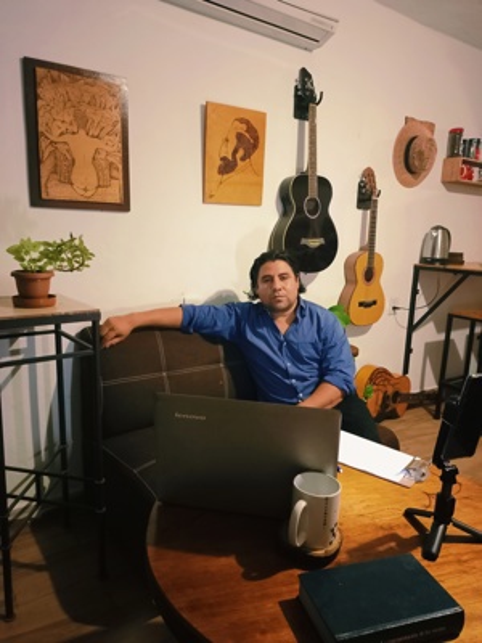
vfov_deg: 69.4
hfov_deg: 54.9
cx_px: 241
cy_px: 322
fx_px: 464
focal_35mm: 25
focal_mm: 4.71
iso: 5400
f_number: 1.79
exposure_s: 1/30
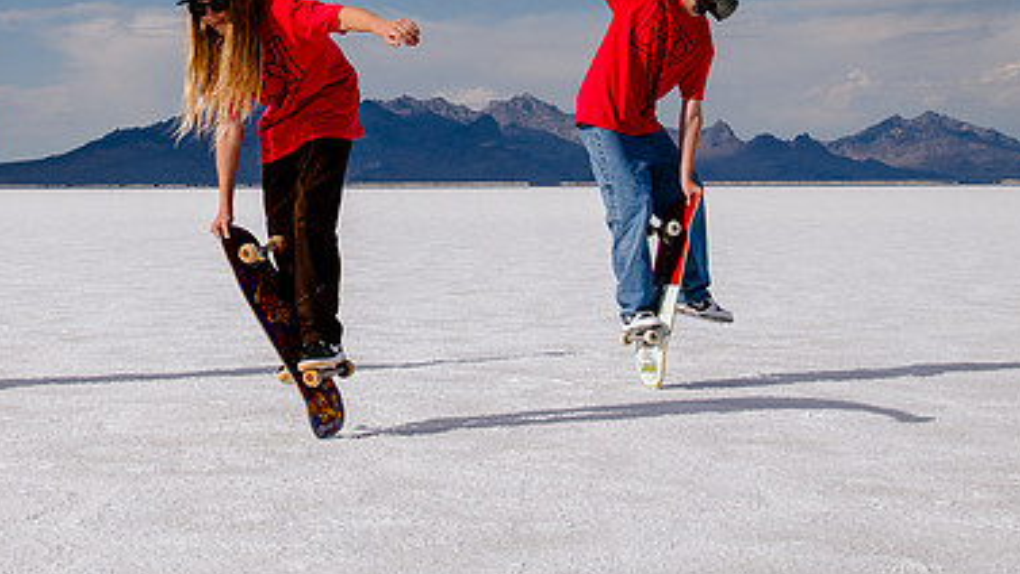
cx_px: 256
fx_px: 2055
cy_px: 126
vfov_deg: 15.8
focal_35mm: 76
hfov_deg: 27.5
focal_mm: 38
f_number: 10
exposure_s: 1/1250
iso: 250
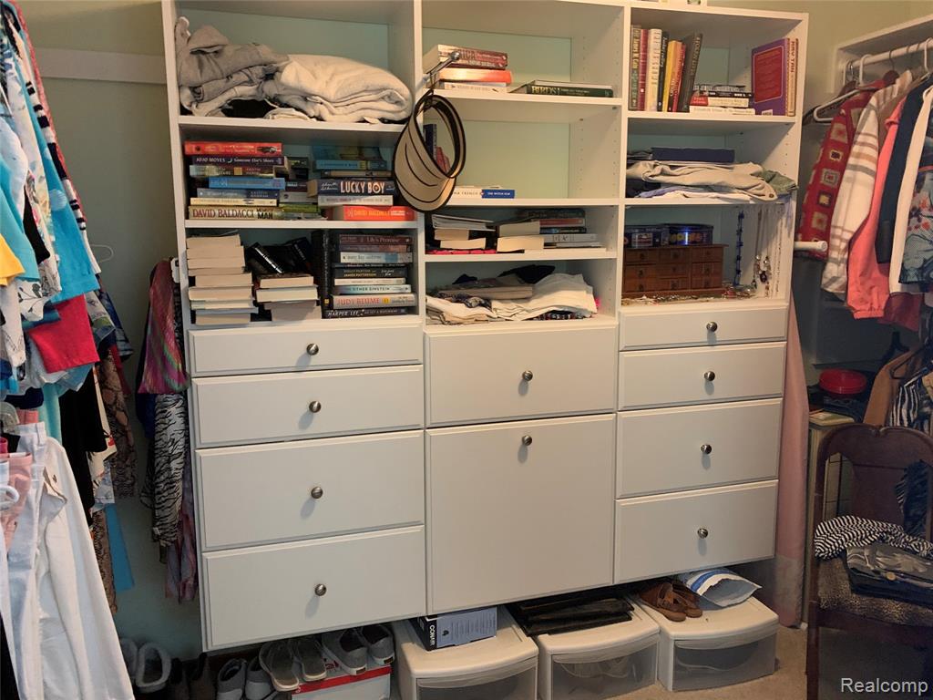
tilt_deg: -8.6
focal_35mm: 26
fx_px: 701
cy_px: 350
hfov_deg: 67.3
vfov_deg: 53.1
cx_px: 466
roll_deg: +0.2
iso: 400
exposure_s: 1/30
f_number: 1.8
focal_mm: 4.25
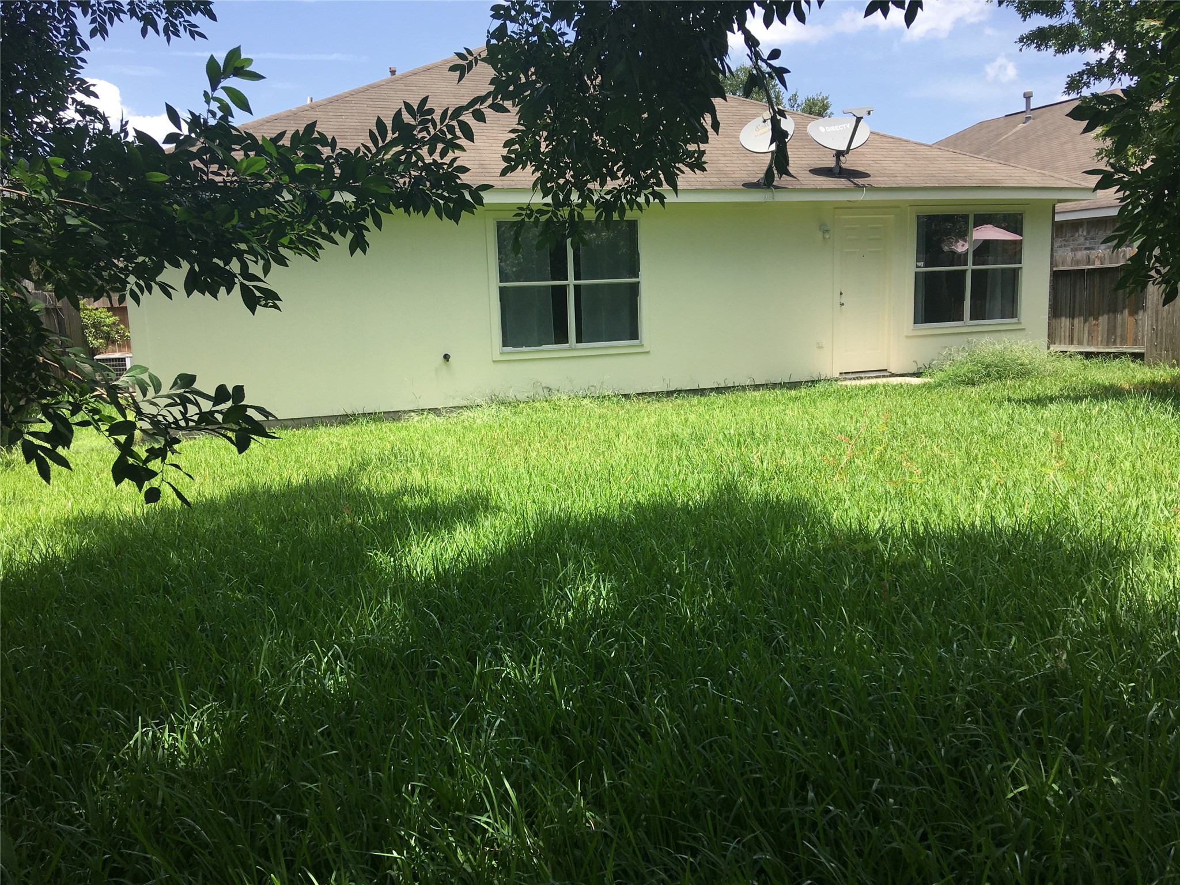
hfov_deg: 61.7
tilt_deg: -6.8
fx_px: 989
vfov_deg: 48.2
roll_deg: +1.6
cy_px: 442
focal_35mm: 29
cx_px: 590
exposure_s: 1/746
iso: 25
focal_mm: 4.15
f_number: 2.2
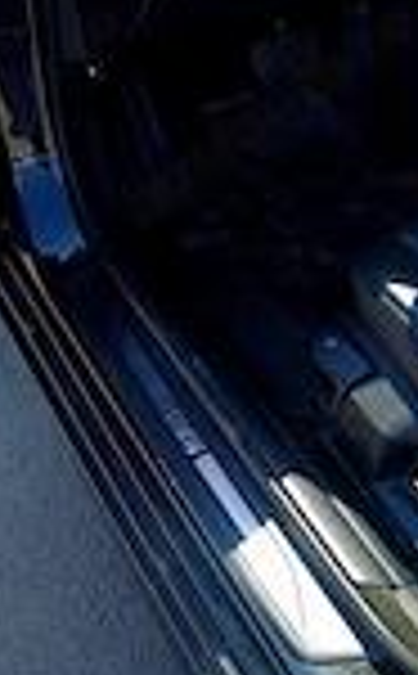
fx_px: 1192
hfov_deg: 19.8
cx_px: 148
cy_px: 189
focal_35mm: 65
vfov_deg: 31.2
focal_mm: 6.14
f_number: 1.6
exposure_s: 1/100
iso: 64
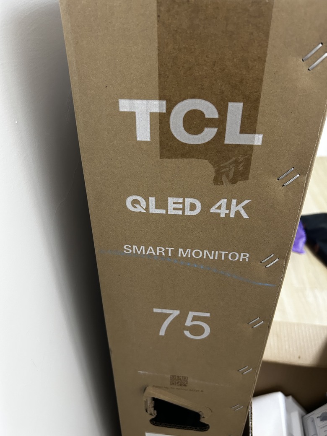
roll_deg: +3.5
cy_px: 218
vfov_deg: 67.3
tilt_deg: -33.6
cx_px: 164
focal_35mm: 26
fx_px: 327
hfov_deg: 53.1
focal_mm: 5.7
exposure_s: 1/60
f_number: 1.5
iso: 320
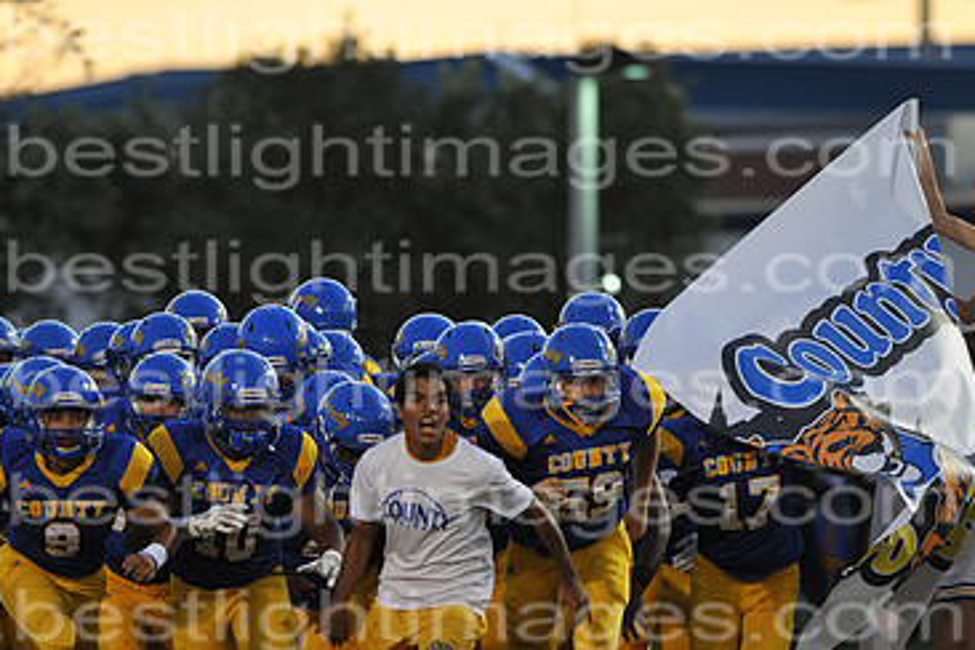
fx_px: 12864
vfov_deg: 2.9
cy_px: 448
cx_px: 362
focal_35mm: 475
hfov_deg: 4.3
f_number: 4
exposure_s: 1/640
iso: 3200
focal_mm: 300
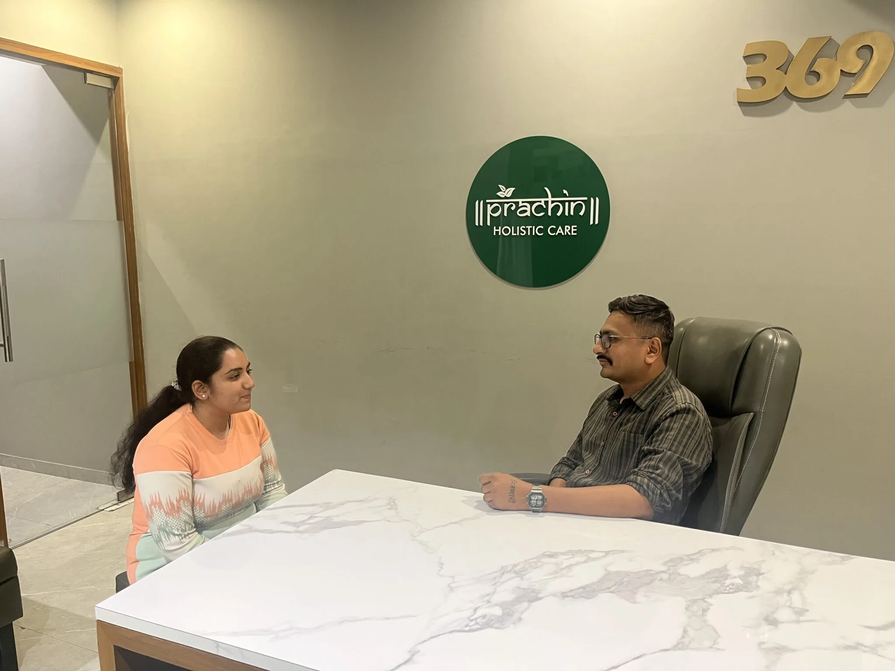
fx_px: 672
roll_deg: -0.2
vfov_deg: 53.1
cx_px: 448
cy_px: 336
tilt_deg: -9.2
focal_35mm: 26
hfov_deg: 67.3
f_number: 1.6
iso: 160
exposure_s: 1/50
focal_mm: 5.1
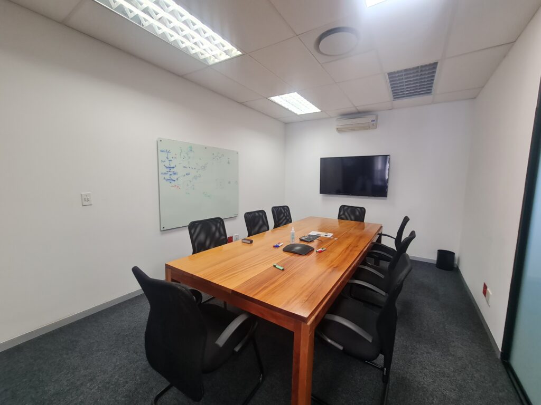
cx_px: 270
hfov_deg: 106.2
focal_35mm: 13
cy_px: 202
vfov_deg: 89.9
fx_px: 203
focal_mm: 2.2
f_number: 2.2
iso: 160
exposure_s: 1/50
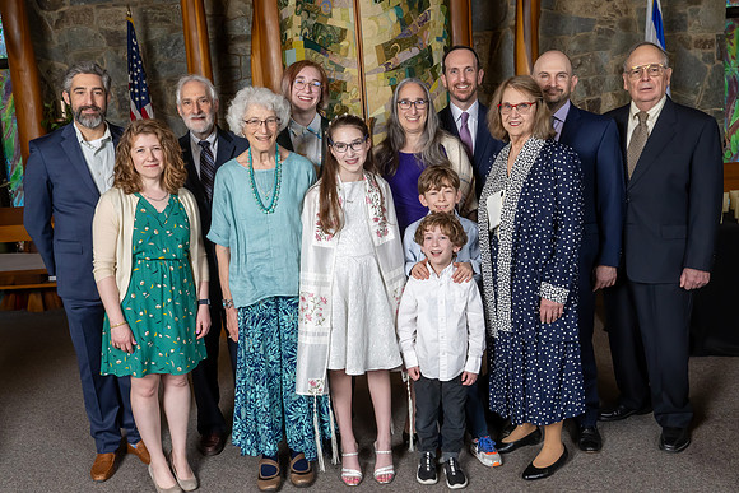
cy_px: 220
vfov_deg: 39.7
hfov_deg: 56.8
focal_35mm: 33
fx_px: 683
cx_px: 370
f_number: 10
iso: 640
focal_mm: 20
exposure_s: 1/200
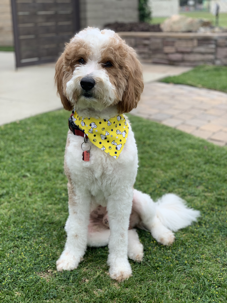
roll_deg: +1.1
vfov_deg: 36.8
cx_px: 114
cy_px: 152
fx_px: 455
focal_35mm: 52
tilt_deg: -15.9
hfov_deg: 28.0
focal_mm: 6
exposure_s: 1/527
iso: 16
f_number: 2.4
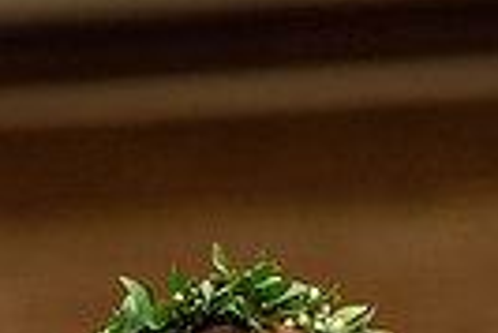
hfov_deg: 2.4
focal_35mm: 873
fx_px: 12090
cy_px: 666
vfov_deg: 1.6
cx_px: 236
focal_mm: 200
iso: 1600
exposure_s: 1/125
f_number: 2.8
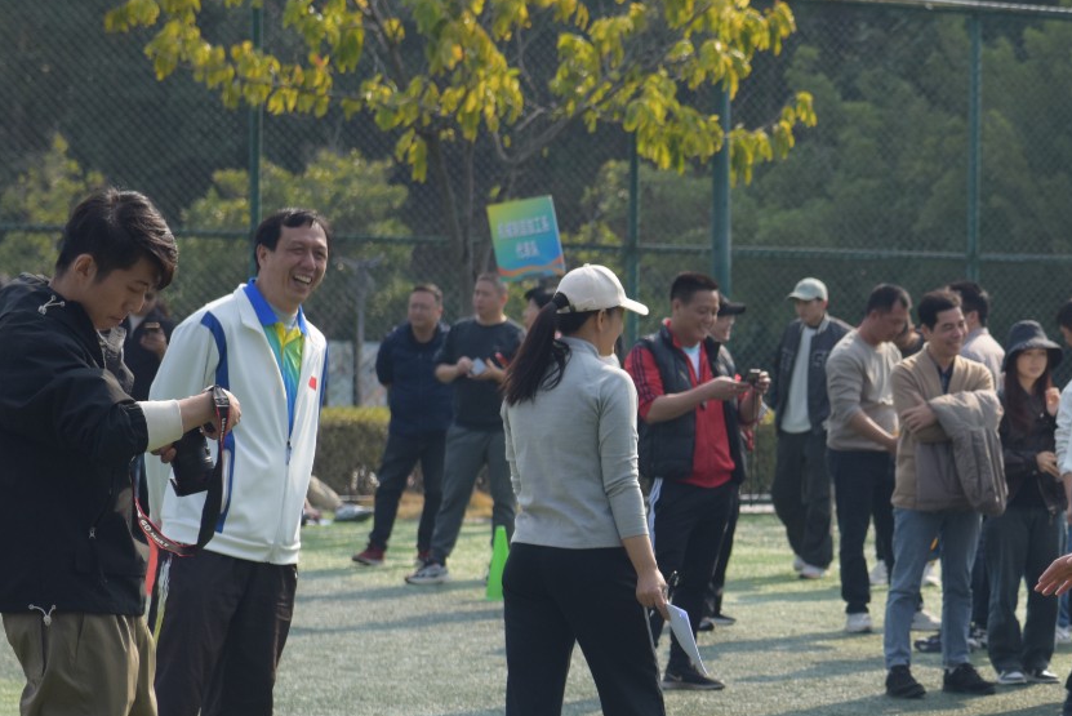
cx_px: 1199
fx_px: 4767
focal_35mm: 160
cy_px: 552
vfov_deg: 8.6
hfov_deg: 12.6
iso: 320
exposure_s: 1/1600
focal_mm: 70
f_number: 4.5
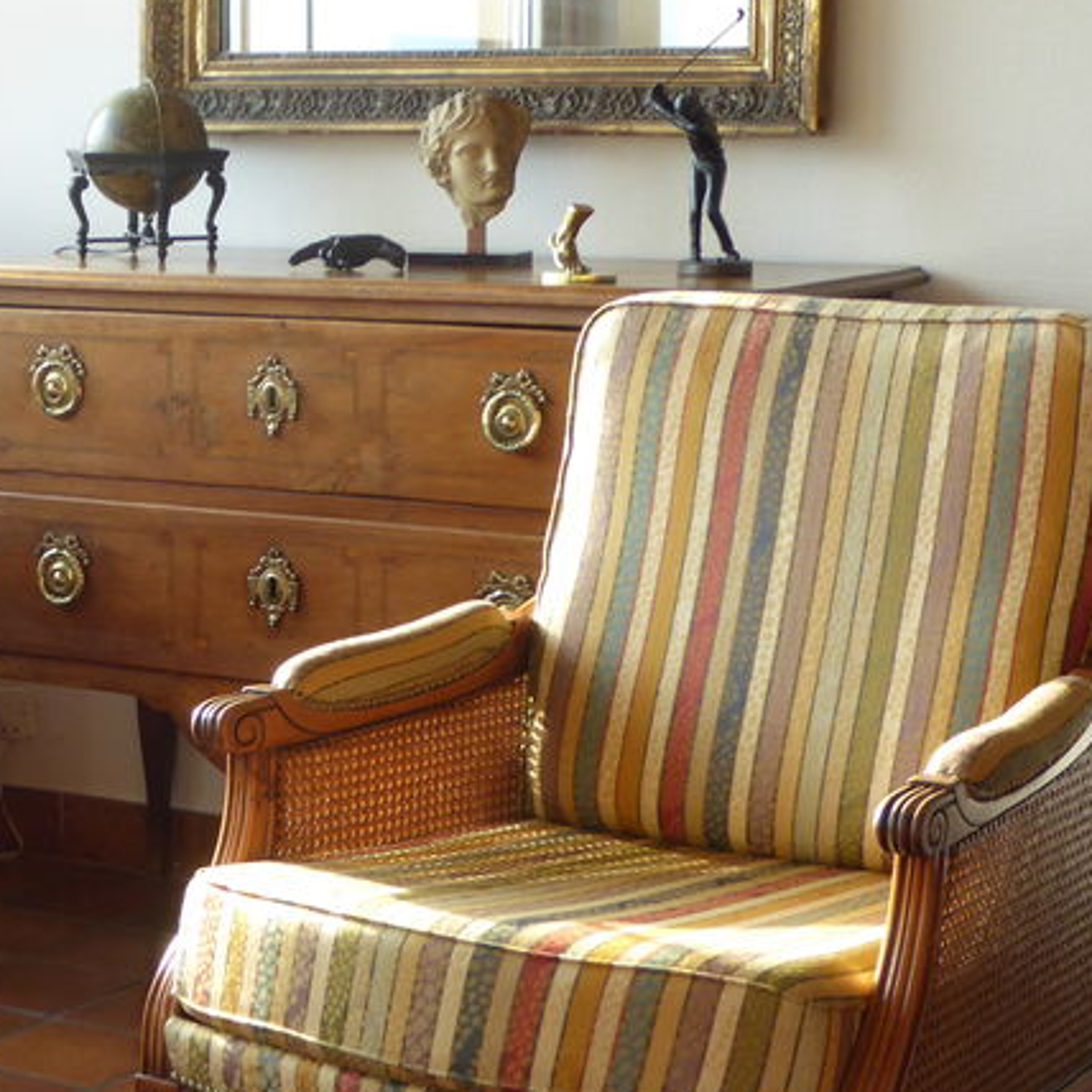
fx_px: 3391
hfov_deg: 17.9
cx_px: 54
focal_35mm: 95
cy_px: 635
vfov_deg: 18.3
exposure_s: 1/60
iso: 160
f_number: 3.9
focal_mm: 7.8
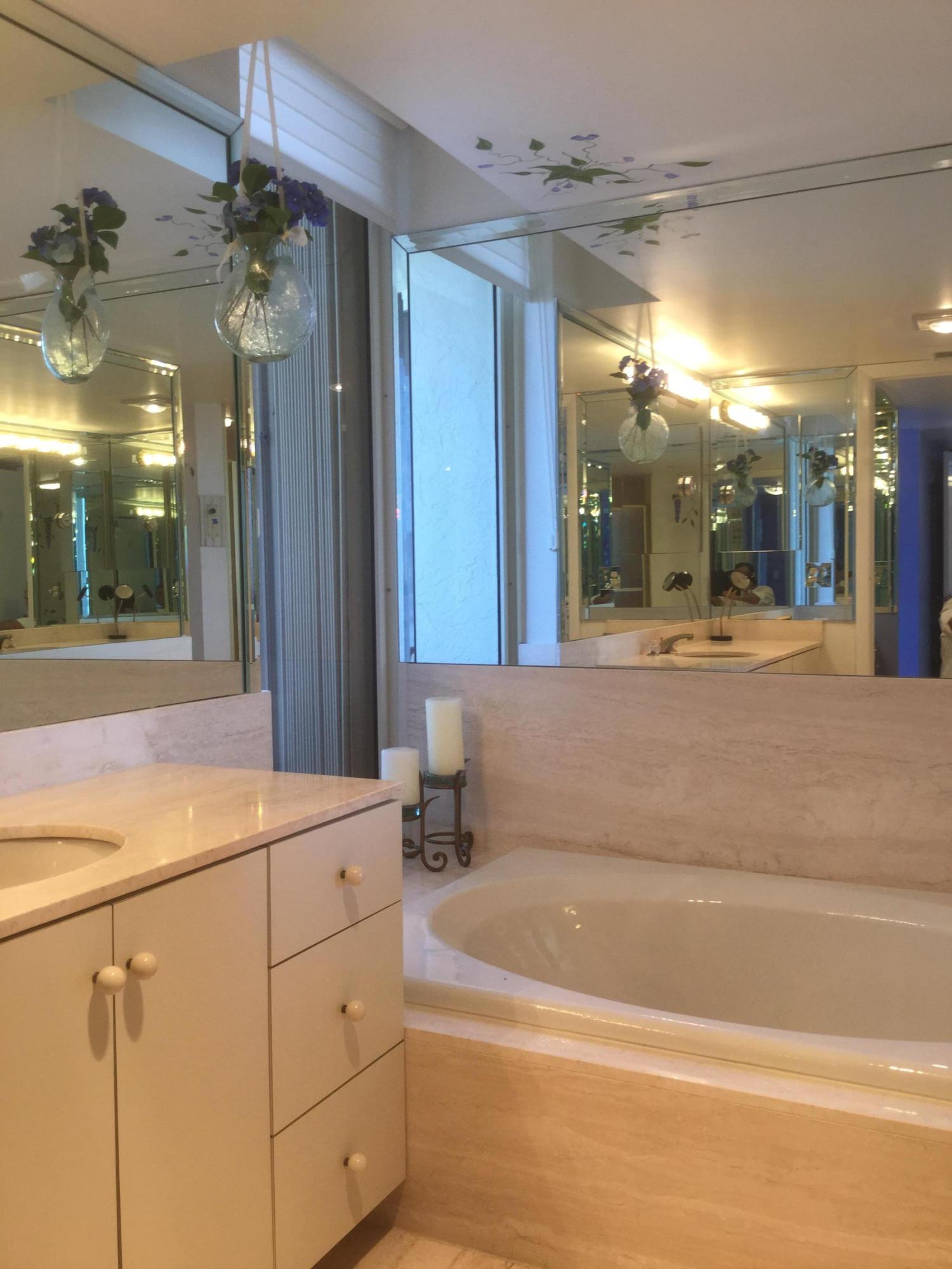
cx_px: 476
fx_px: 1137
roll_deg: +1.4
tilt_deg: -3.6
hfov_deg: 45.4
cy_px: 634
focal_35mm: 31
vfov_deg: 58.4
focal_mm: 3.3
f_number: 2.4
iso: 32
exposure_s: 1/30
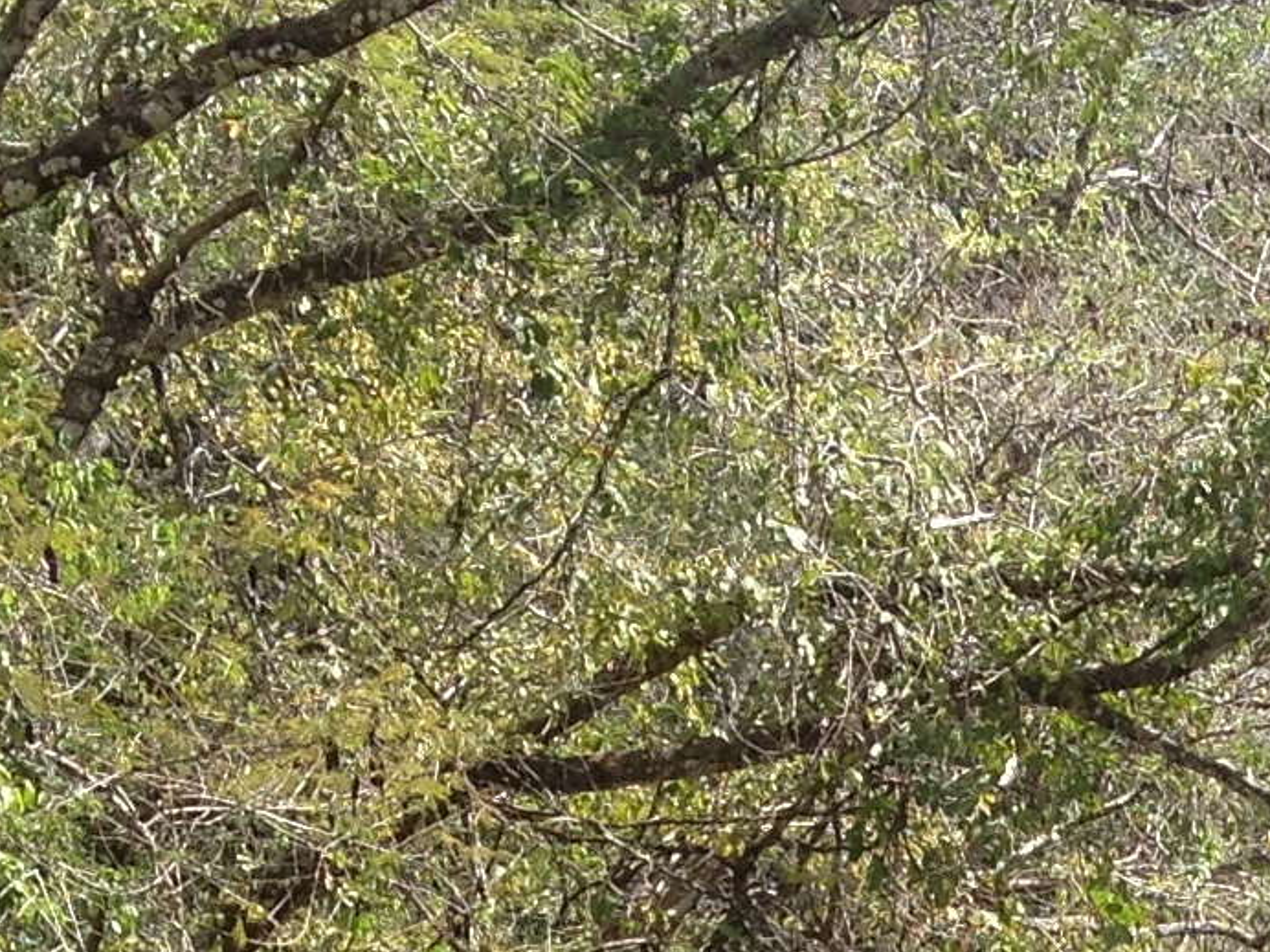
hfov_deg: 11.5
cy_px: 2111
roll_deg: +0.7
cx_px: 1815
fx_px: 6054
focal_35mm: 165
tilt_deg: -10.4
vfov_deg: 8.4
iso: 50
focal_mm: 4.28
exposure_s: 1/531
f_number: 2.4
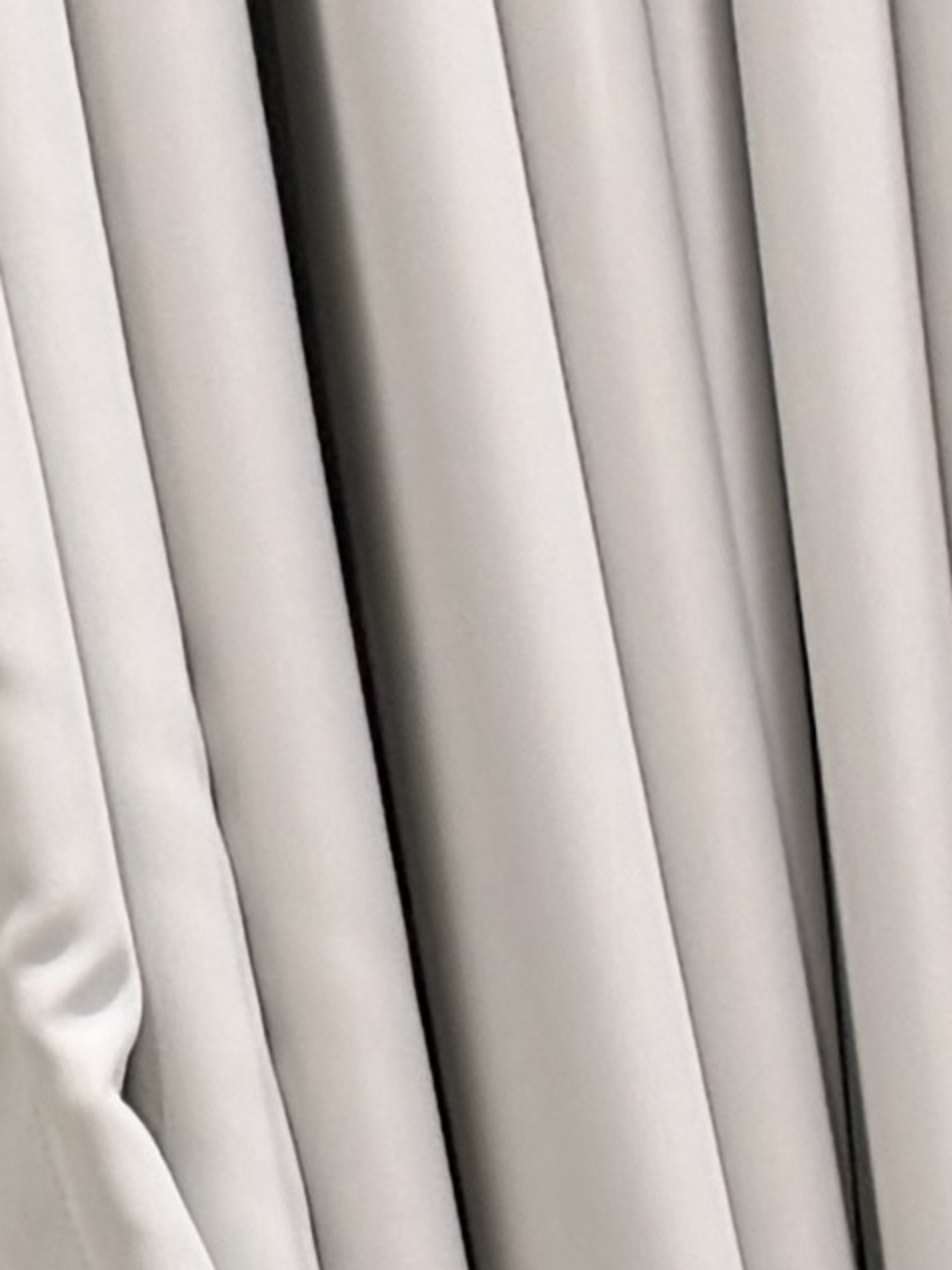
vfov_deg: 8.8
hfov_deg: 5.6
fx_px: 7923
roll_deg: +0.6
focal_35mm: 216
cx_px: -3282
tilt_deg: -9.9
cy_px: 2260
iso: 100
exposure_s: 1/50
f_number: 1.78
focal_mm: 6.76
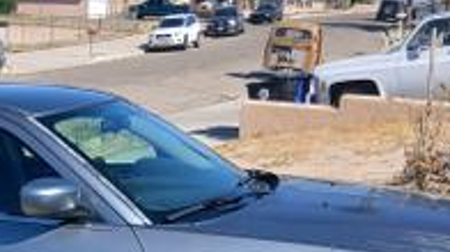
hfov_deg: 27.7
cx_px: 28
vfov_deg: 15.9
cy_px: 300
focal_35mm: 73
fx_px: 871
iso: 20
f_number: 1.8
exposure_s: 1/534
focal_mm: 3.98
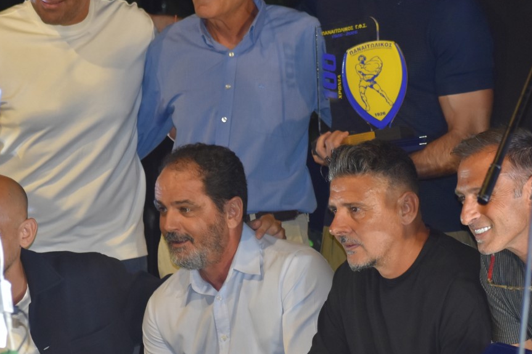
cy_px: 167
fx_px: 4078
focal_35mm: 276
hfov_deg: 7.5
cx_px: 264
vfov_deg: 5.0
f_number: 4.8
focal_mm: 98
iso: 800
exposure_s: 1/160
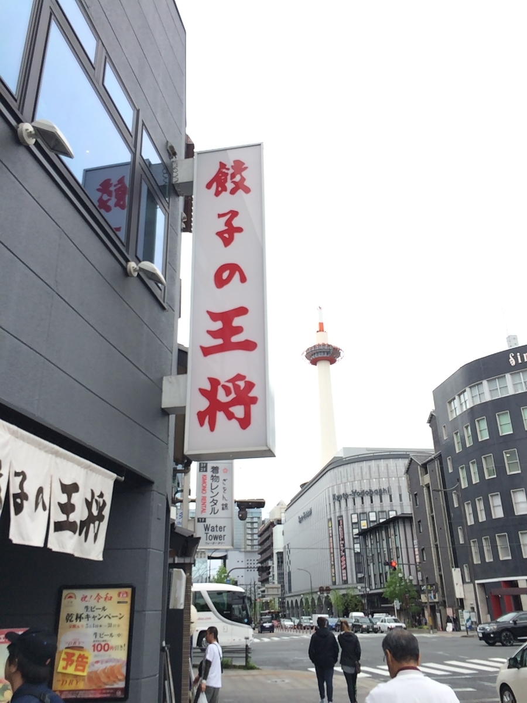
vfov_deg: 61.7
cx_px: 264
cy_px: 352
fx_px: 589
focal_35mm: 29
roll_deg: +1.9
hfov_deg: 48.2
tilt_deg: +23.8
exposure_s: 1/1117
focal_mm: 4.15
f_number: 2.2
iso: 32
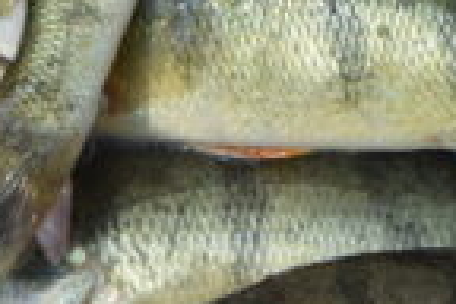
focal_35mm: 361
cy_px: -285
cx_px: 504
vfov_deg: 3.8
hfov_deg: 5.7
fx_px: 4572
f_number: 6.3
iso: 200
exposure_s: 1/640
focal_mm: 80
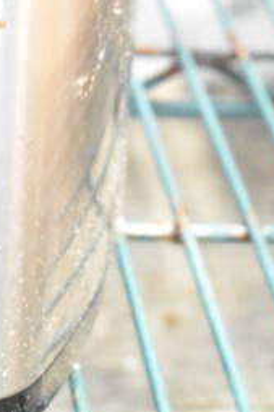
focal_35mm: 162
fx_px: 1852
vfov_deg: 12.0
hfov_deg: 8.3
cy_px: -237
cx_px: -152
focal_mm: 30
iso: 4500
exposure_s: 1/50
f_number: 4.2
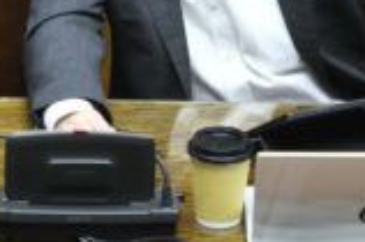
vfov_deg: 1.9
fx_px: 7373
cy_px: -14
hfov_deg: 2.8
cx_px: -72
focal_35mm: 728
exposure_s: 1/250
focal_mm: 160
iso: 1000
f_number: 2.8
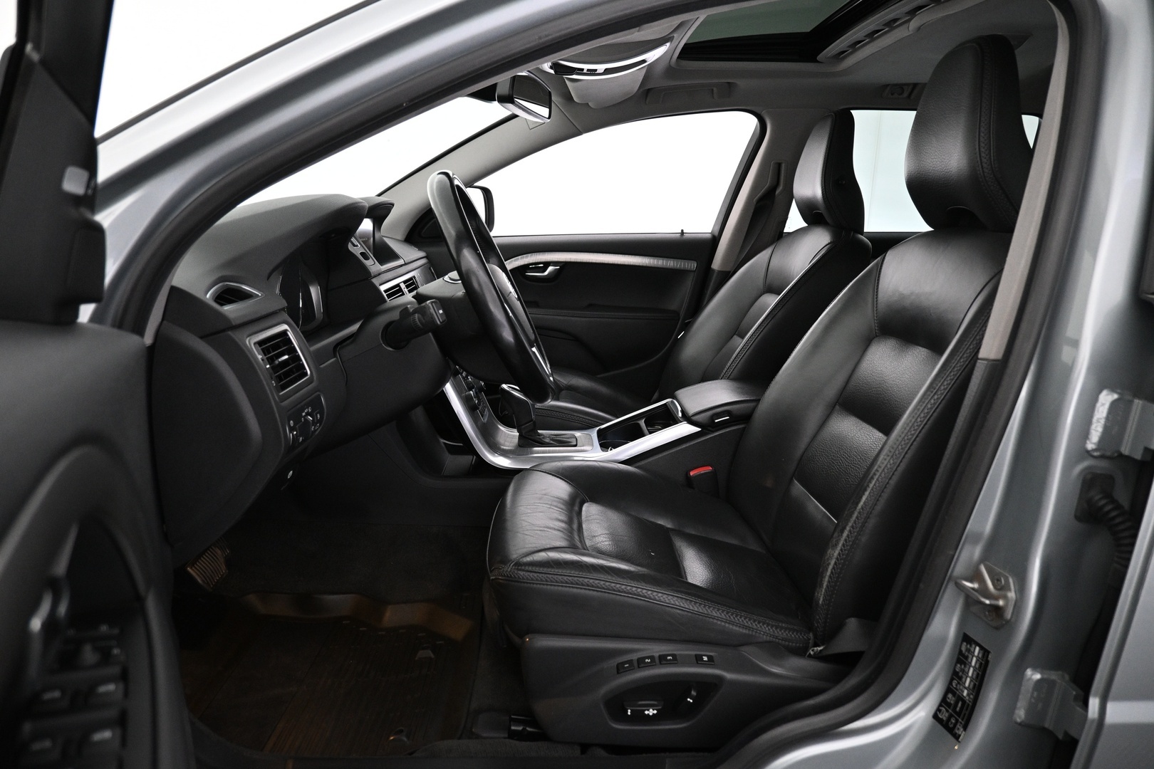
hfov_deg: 73.7
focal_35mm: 24
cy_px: 384
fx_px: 769
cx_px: 577
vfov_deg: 53.1
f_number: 3.5
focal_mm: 16
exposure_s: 1/40
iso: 1600
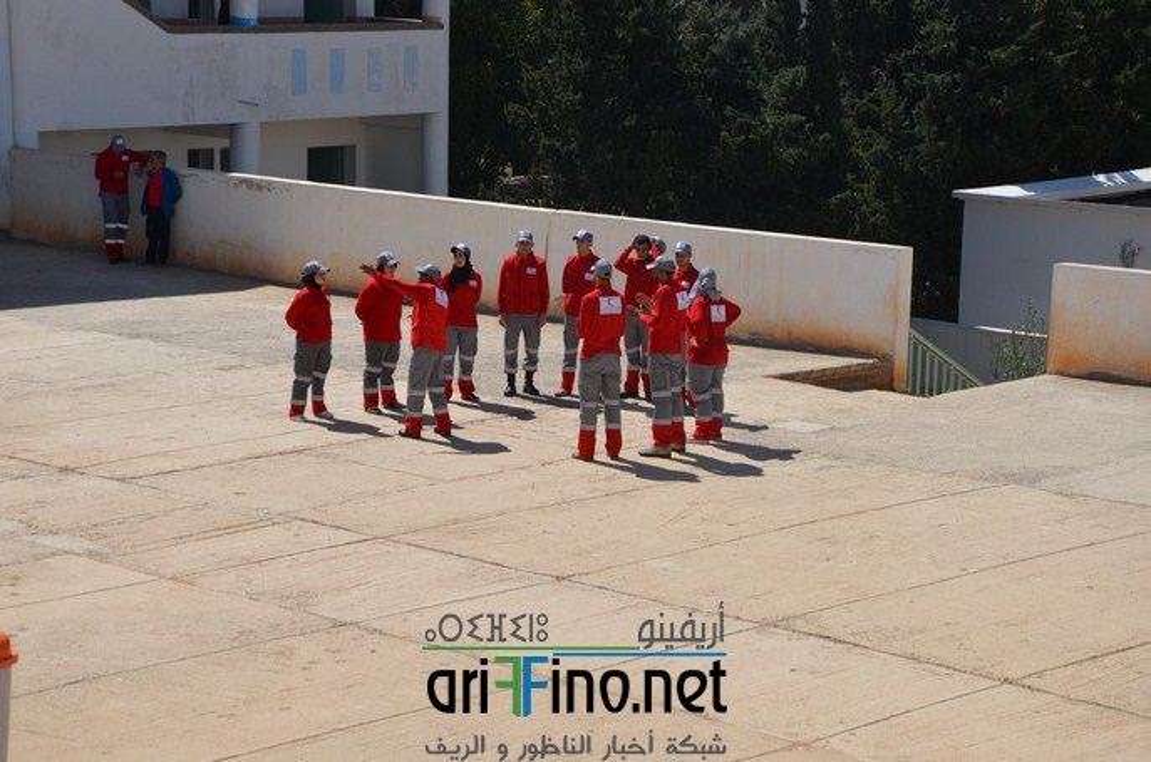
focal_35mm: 87
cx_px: 576
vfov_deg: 15.6
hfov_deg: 23.4
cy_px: 381
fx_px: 2776
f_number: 9
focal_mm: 58
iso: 100
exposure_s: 1/320
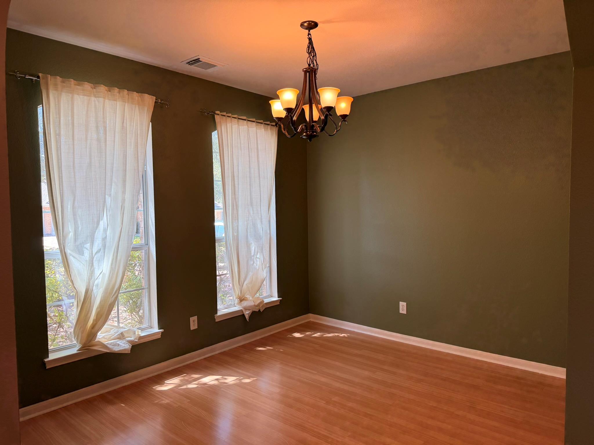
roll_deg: +0.4
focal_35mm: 24
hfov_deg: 71.6
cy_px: 222
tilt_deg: -2.0
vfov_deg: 56.8
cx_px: 297
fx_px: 412
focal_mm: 6.76
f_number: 1.78
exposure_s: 1/120
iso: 125
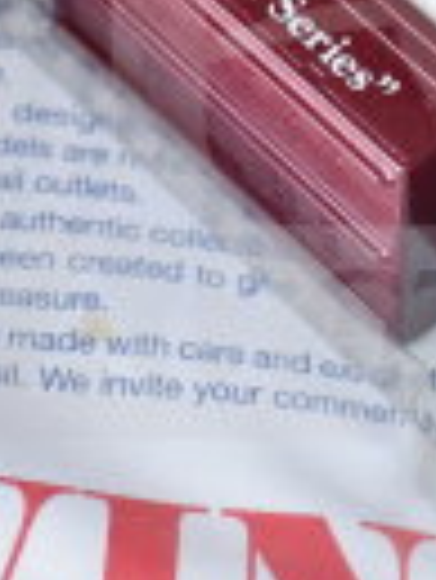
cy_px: 83
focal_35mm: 184
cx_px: 494
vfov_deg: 10.7
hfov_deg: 8.0
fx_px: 3090
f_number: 4
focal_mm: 27
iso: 360
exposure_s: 1/40
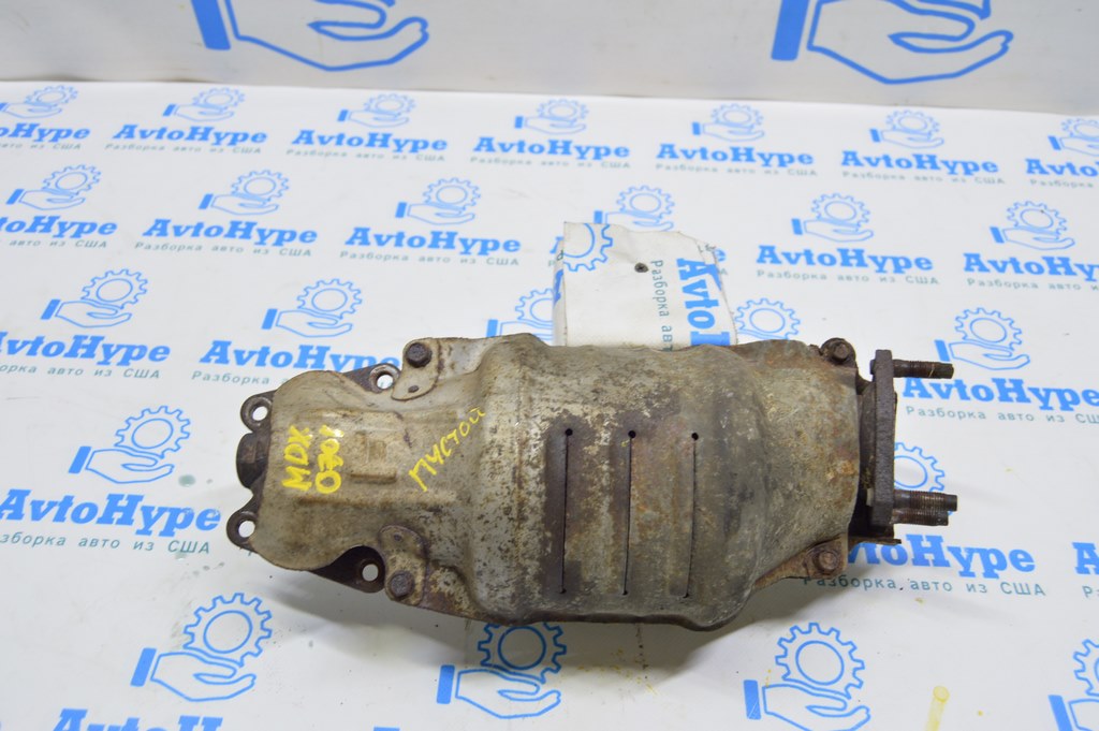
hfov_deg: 62.0
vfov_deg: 43.5
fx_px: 915
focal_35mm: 30
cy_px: 366
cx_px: 550
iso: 400
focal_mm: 20
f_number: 5.6
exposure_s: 1/20
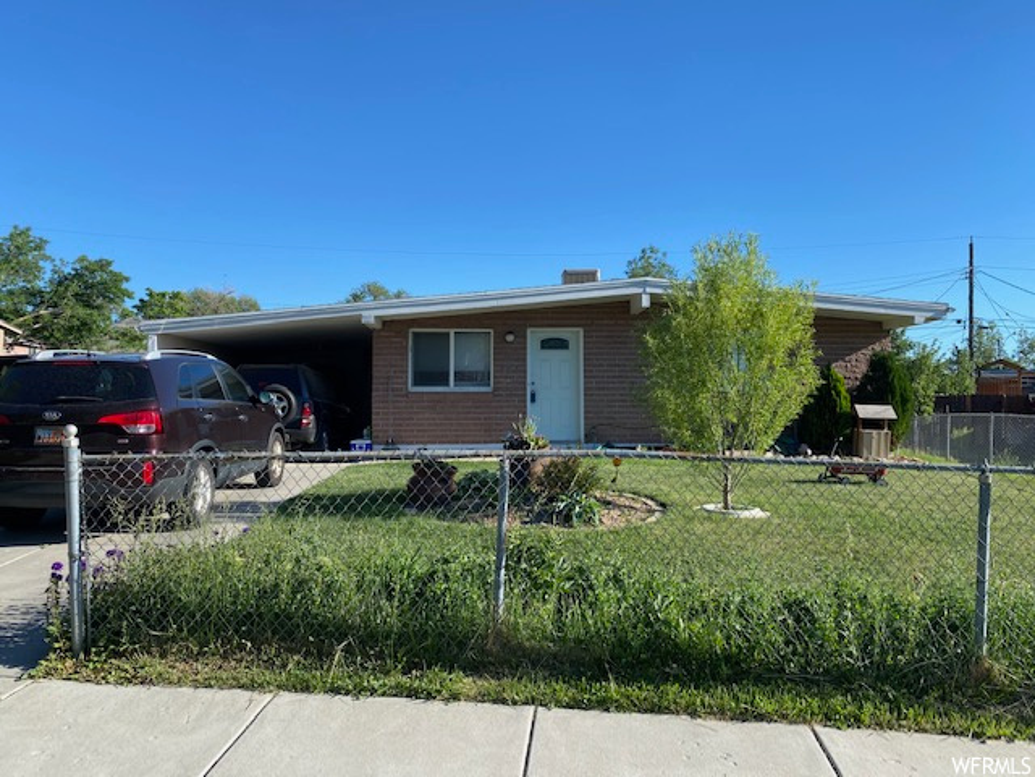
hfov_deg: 67.3
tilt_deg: +2.6
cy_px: 388
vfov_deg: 53.1
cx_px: 518
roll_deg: -0.3
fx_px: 777
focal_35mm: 26
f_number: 1.8
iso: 32
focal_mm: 4.25
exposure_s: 1/1779
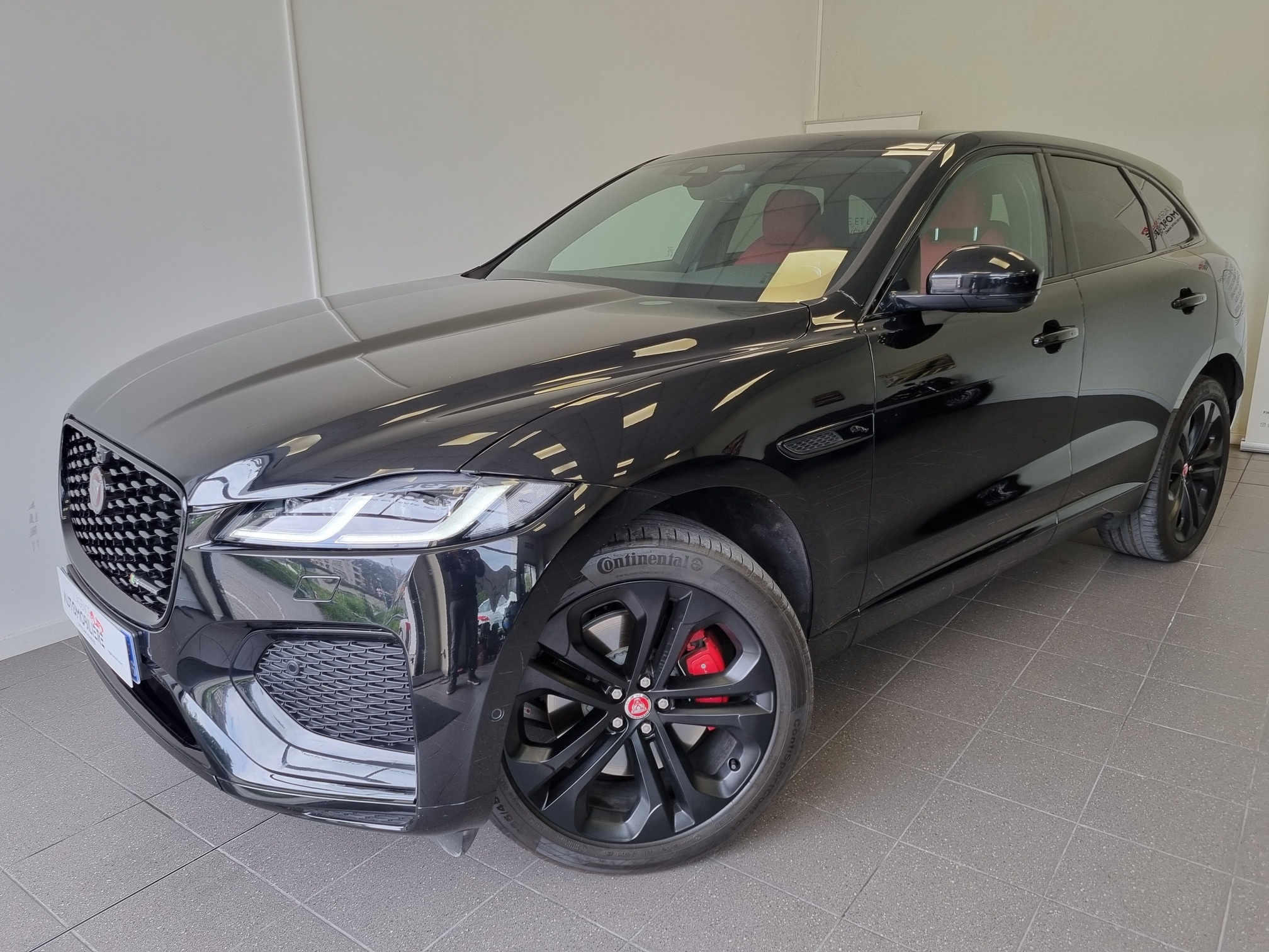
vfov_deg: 53.1
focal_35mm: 26
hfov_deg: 67.3
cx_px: 634
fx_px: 953
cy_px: 476
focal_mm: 5.4
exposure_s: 1/103
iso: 50
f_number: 1.8
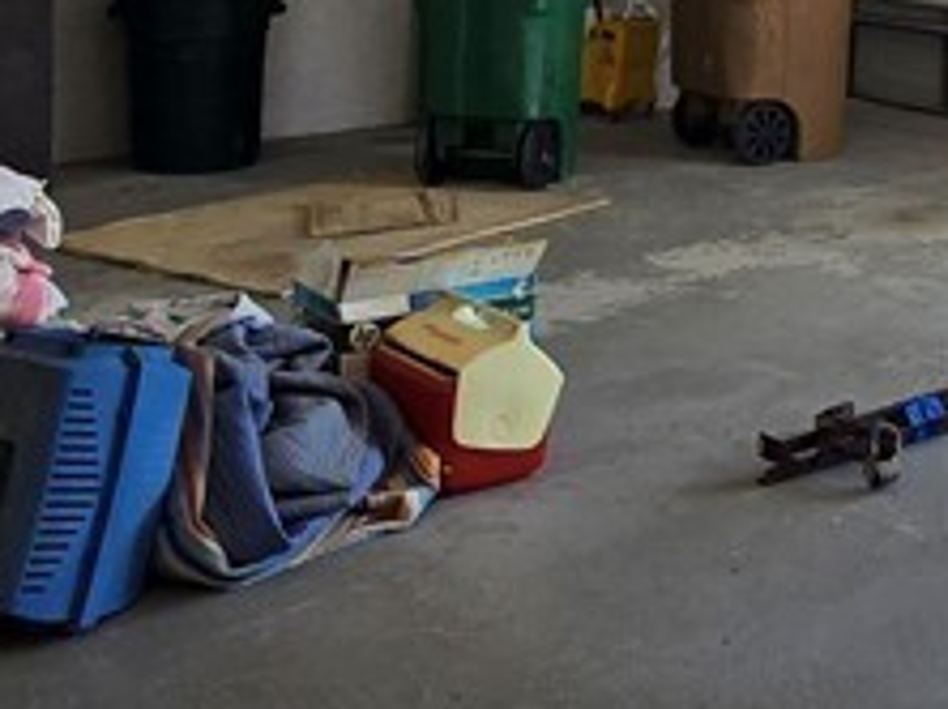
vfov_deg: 22.7
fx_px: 1641
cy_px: -107
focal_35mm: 60
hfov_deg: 29.6
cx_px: 991
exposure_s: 1/235
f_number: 2.2
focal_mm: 2.2
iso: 50
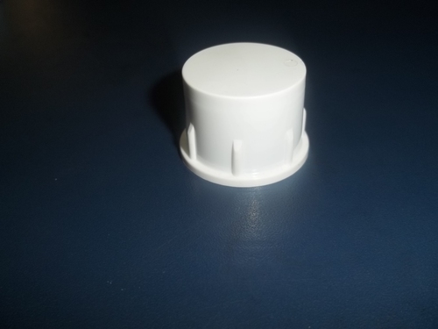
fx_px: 456
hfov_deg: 51.4
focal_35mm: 36
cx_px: 219
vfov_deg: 39.7
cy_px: 164
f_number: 3.1
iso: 64
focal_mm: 6.5
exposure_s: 1/30
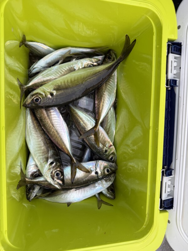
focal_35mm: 24
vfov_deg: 71.6
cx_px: 94
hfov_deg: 56.8
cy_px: 126
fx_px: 174
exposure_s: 1/121
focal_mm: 6.76
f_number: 1.78
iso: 64
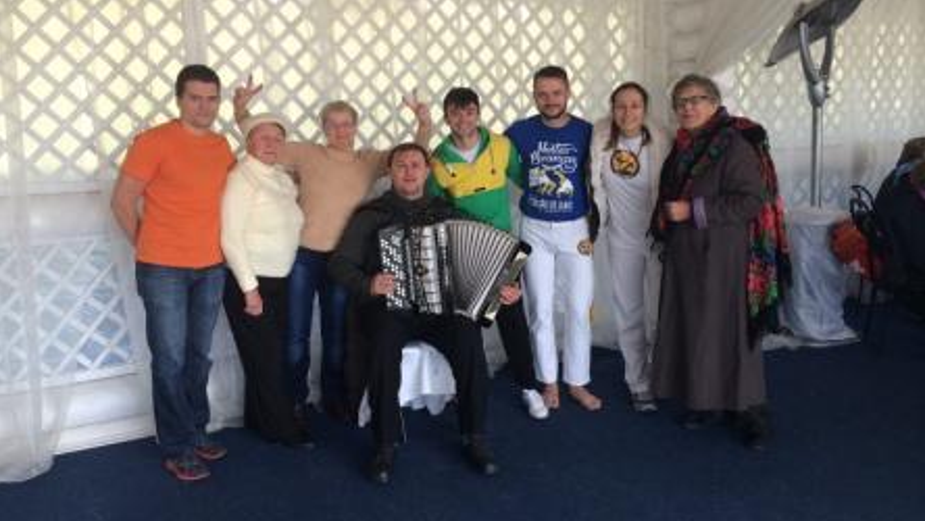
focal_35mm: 33
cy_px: 246
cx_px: 460
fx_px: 810
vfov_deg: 35.7
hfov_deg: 59.5
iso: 32
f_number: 2.2
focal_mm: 4.12
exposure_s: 1/128
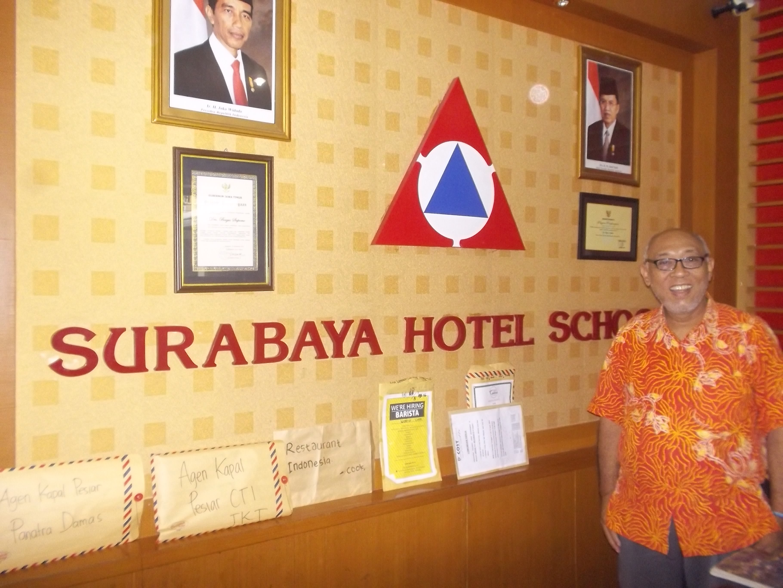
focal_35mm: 29
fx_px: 656
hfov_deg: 61.6
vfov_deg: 48.3
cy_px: 294
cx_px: 392
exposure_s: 1/30
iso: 400
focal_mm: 4.1
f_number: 3.3
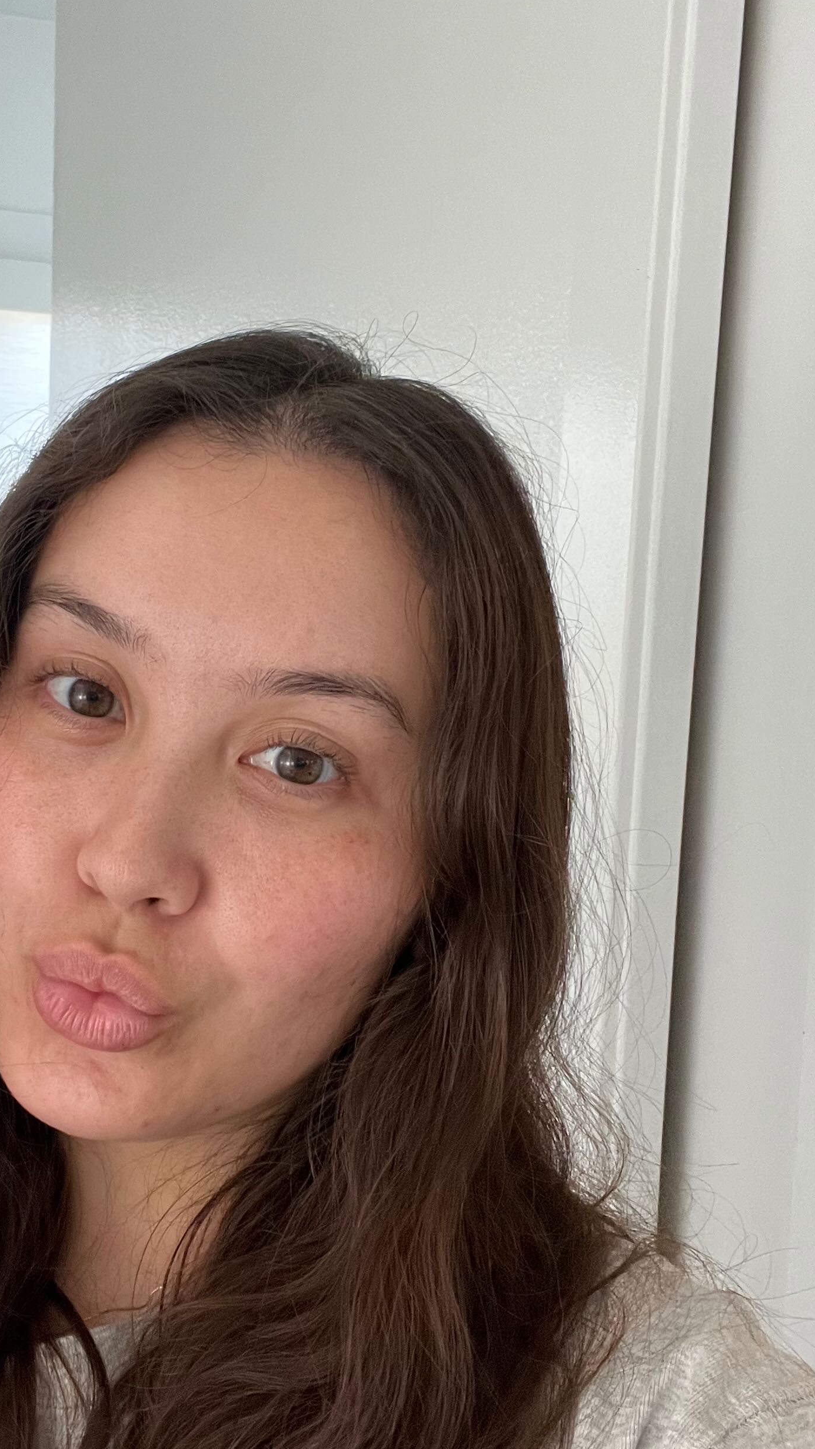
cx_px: 199
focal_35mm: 41
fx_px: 1575
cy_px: 780
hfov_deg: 28.6
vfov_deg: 49.4
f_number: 2.2
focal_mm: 2.71
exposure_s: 1/60
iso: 320
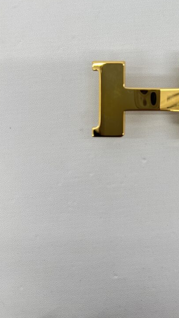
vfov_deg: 49.4
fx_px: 337
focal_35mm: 40
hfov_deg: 28.7
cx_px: 155
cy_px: 100
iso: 50
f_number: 1.5
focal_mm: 5.7
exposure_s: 1/166
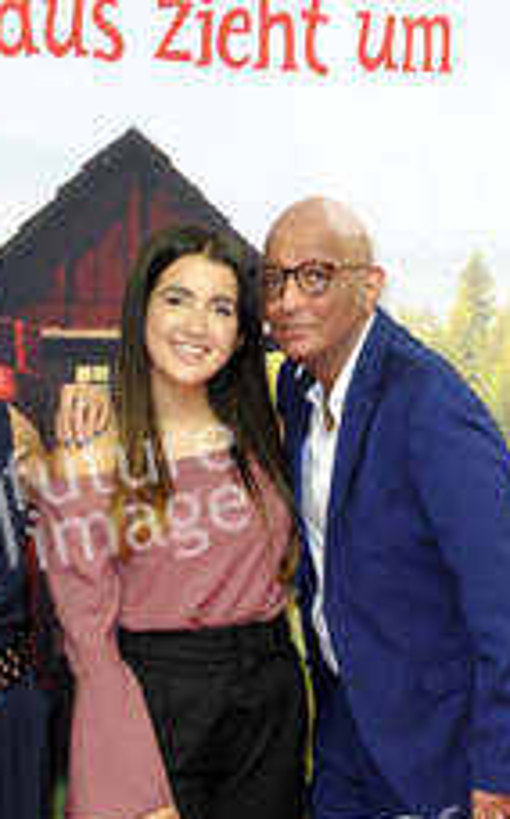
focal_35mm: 68
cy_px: 690
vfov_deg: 29.3
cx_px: 171
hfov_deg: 19.0
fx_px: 1516
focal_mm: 38
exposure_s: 1/160
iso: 1600
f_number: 7.1
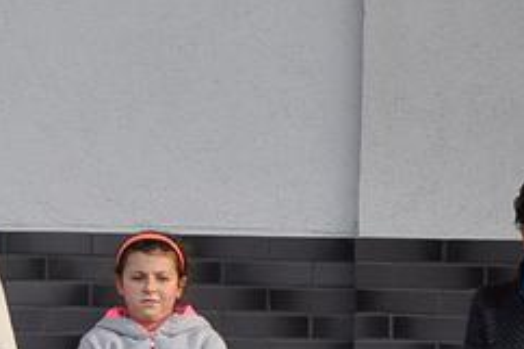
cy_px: 103
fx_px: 5367
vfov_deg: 3.7
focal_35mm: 369
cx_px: -385
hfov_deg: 5.5
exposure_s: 1/640
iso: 640
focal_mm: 70
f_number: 6.3
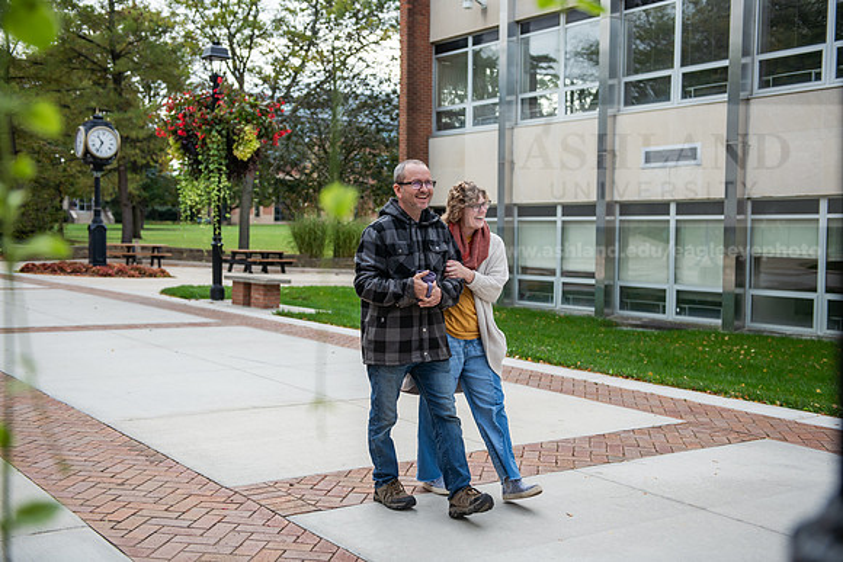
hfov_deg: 46.4
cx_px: 422
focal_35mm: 42
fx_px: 984
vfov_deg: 31.9
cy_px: 281
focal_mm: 42
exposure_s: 1/400
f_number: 3.2
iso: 64
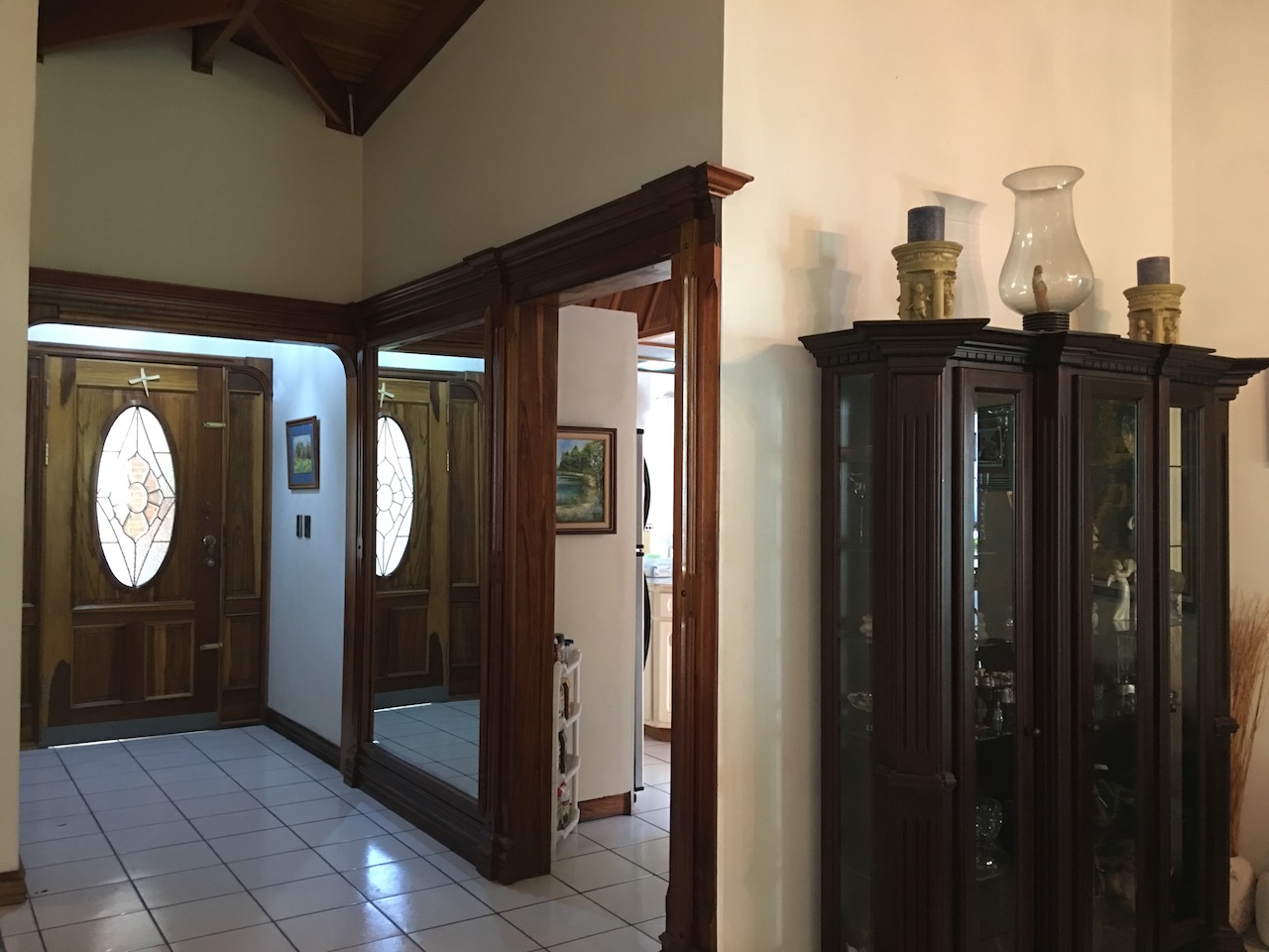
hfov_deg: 61.7
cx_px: 634
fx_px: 1063
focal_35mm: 29
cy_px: 476
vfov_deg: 48.2
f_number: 2.2
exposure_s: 1/4
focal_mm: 4.15
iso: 64
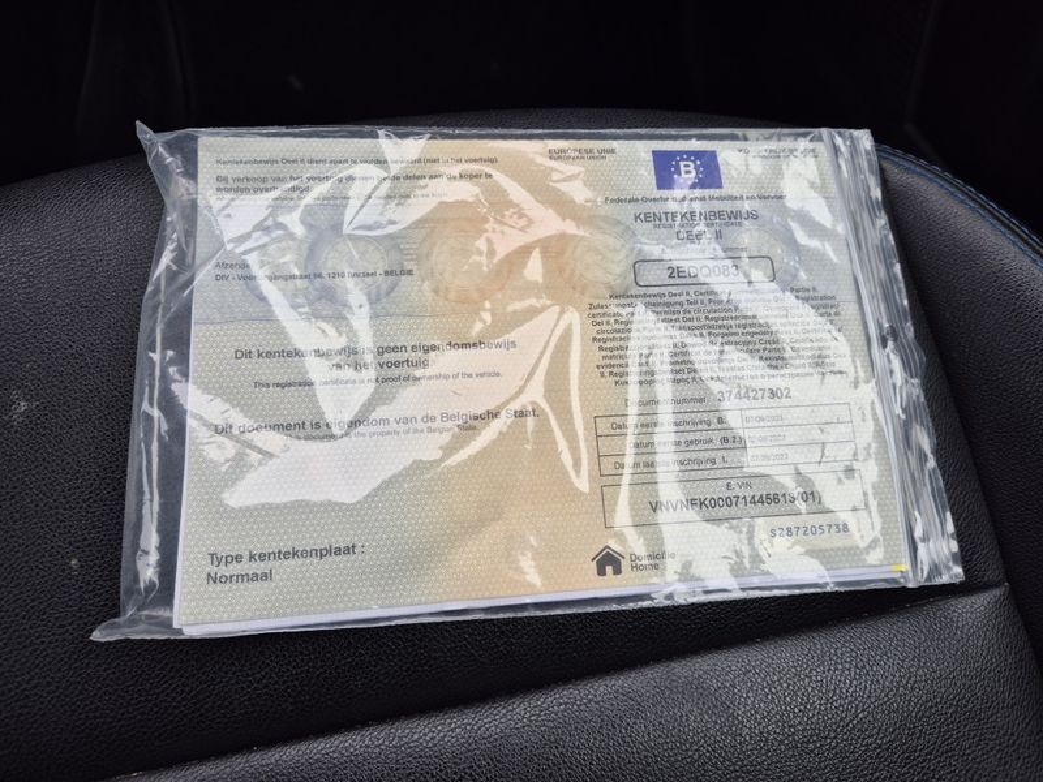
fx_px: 693
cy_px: 391
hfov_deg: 73.9
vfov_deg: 58.9
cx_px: 522
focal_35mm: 23
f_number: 1.8
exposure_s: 1/223
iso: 25
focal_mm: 5.4
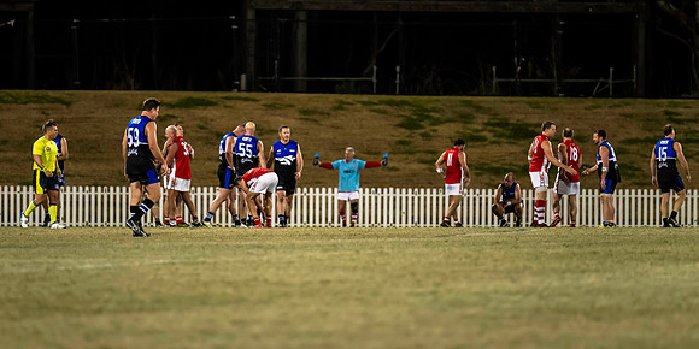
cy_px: 141
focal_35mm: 373
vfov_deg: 3.0
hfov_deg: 5.9
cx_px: 298
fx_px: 6743
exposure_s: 1/1600
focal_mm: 300
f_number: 2.8
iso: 2800
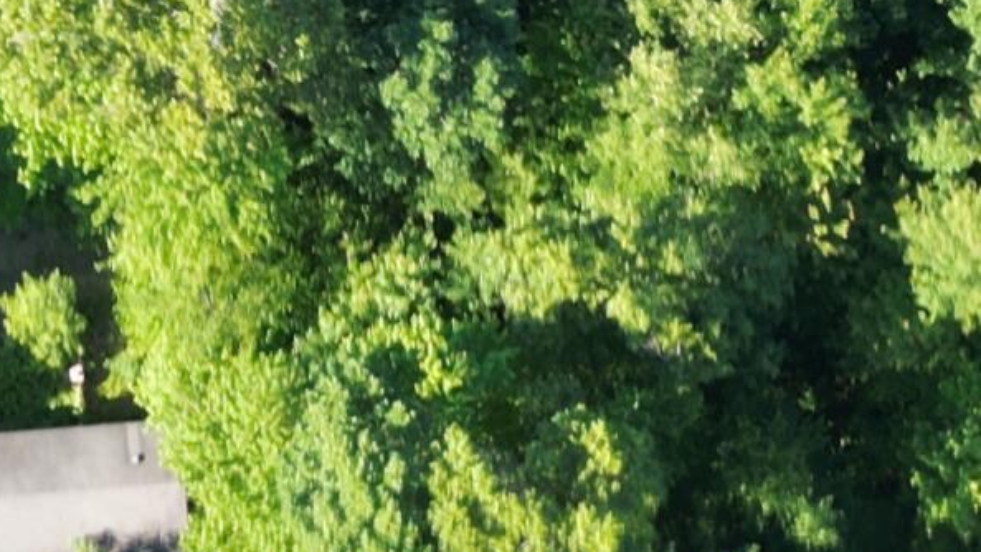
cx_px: 367
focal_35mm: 132
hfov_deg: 16.2
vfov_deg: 9.2
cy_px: 79
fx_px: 3433
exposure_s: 1/400
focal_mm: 6.72
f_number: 1.7
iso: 100
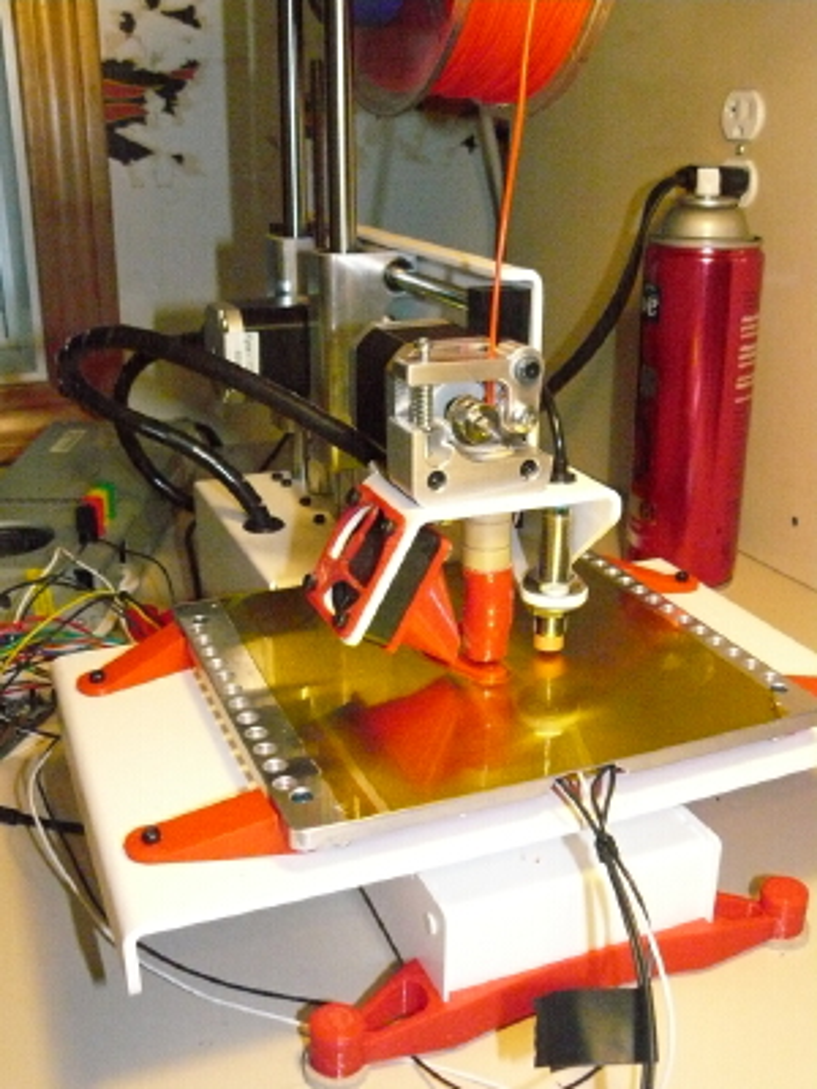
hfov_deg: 39.7
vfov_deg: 51.4
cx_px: 408
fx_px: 1133
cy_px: 544
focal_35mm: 36
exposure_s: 1/125
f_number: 4
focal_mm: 6
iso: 1250
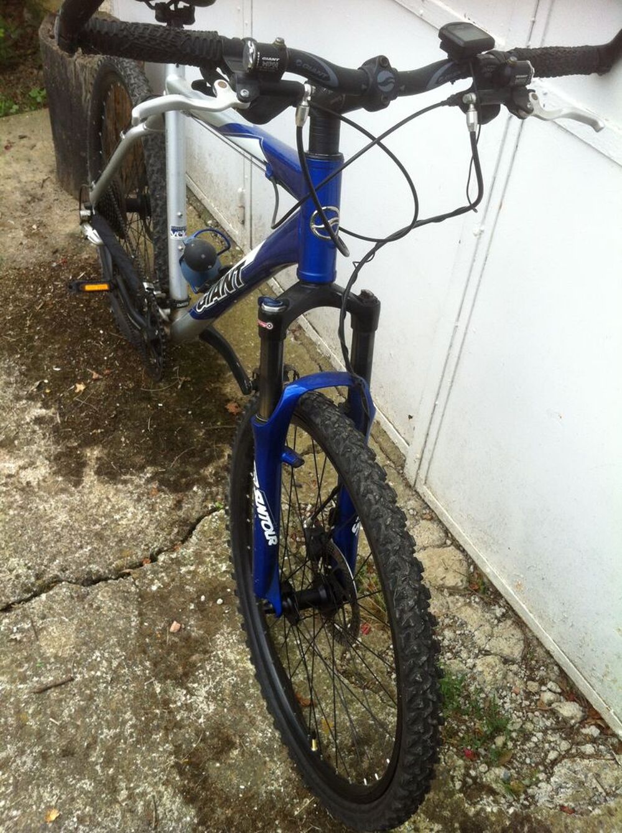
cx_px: 311
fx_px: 841
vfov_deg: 52.7
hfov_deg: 40.6
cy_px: 416
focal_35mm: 35
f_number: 2.8
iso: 80
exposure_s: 1/479
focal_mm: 3.85
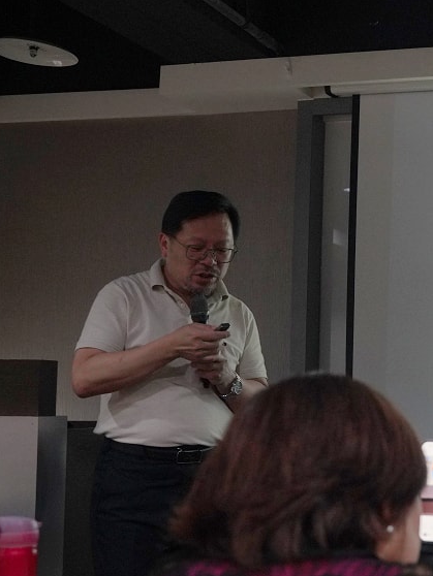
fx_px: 1033
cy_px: 311
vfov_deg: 31.2
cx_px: 600
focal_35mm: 62
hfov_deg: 21.0
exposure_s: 1/160
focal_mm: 30
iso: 2500
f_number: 4
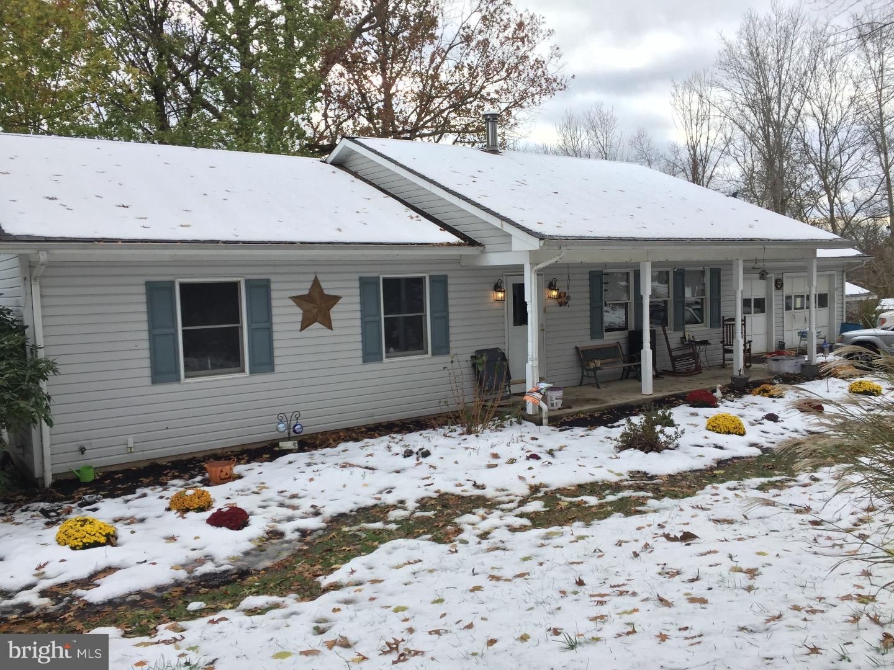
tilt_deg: -4.2
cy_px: 335
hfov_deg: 61.7
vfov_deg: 48.2
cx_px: 447
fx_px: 749
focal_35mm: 29
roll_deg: +2.3
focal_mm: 4.15
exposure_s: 1/618
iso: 32
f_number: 2.2
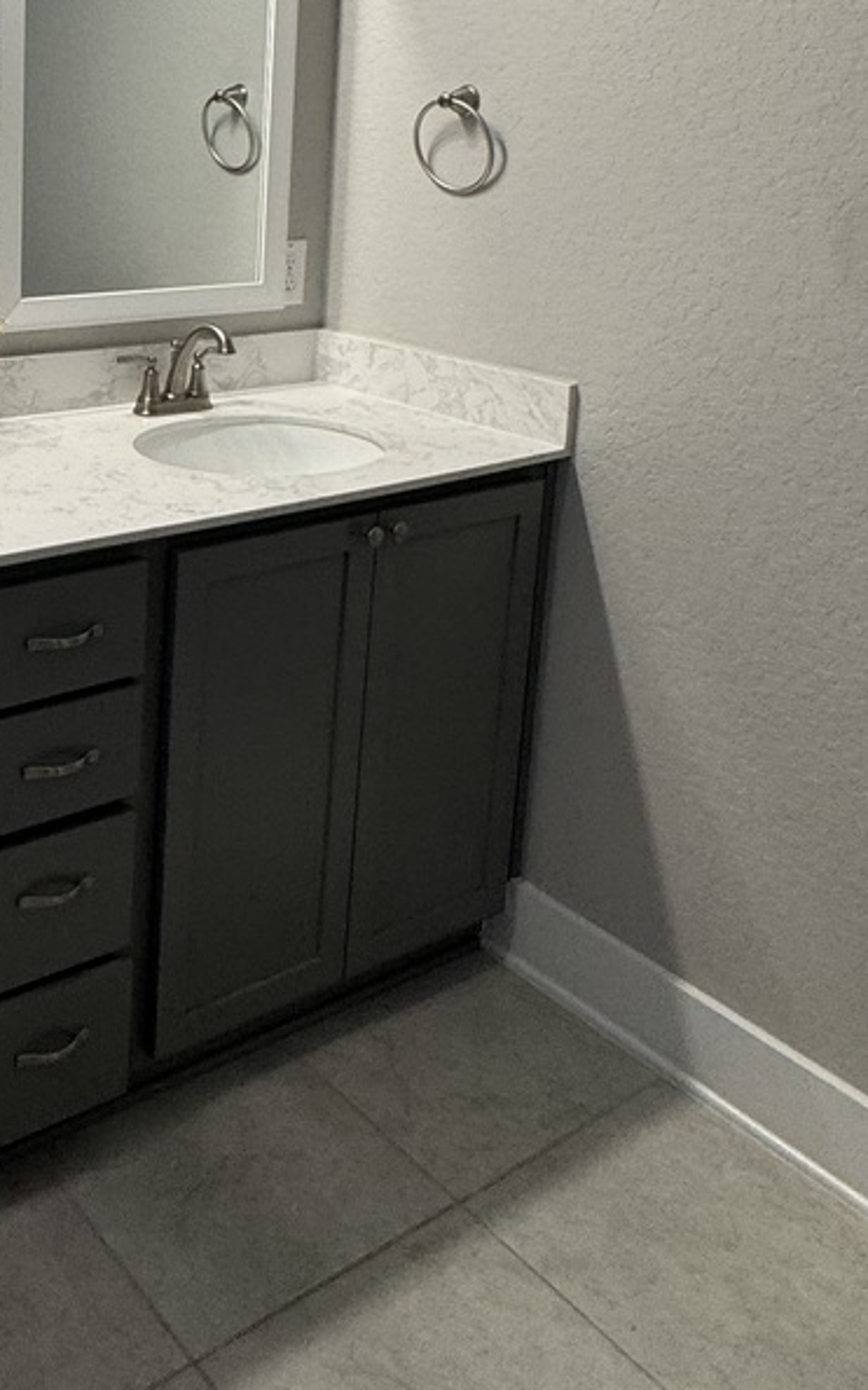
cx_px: 33
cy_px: 302
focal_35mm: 36
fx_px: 1363
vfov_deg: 51.1
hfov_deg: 32.9
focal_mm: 2.22
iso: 125
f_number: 2.2
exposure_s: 1/120
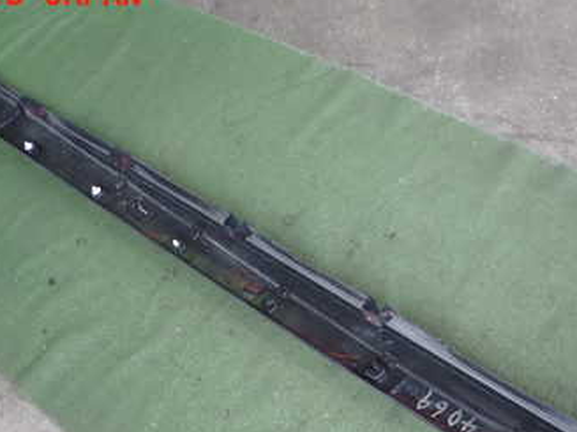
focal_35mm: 55
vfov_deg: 25.9
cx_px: 349
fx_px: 916
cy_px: 369
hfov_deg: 34.8
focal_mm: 5.4
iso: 125
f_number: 2.3
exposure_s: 1/60
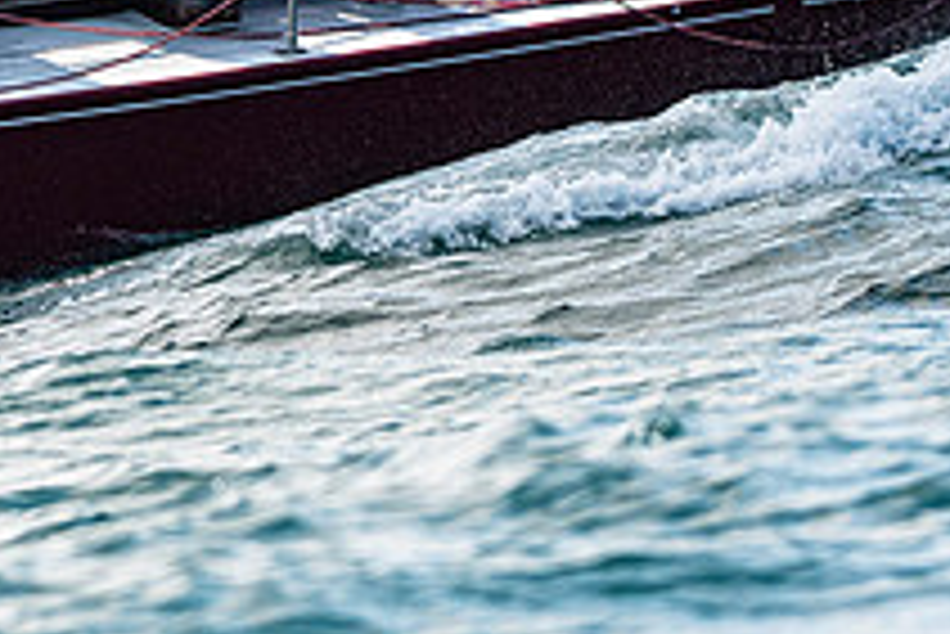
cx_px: -185
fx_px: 26089
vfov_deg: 1.4
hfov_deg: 2.1
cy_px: -133
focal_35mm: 988
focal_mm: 240
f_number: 5.6
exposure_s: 1/2500
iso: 400
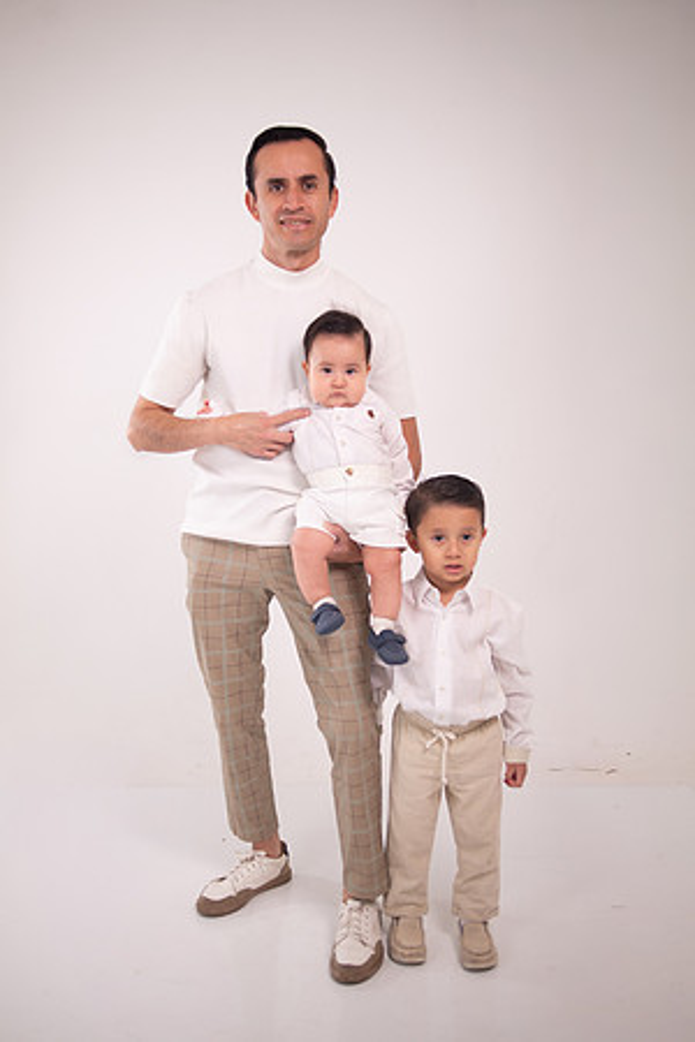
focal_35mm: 35
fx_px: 1013
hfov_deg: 37.9
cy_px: 521
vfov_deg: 54.4
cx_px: 348
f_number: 4
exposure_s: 1/250
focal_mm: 35
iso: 100
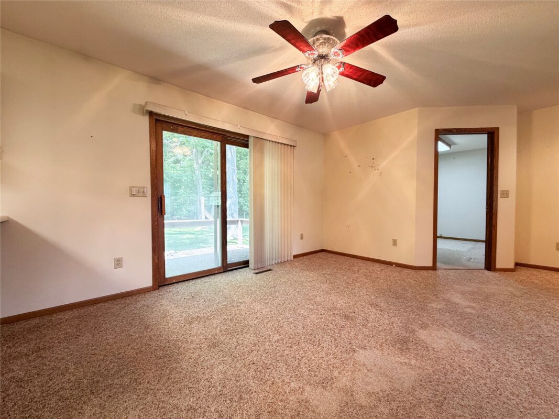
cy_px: 210
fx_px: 226
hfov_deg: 102.1
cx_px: 280
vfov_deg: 85.7
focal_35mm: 14
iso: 160
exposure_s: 1/60
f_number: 2.2
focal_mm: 2.22
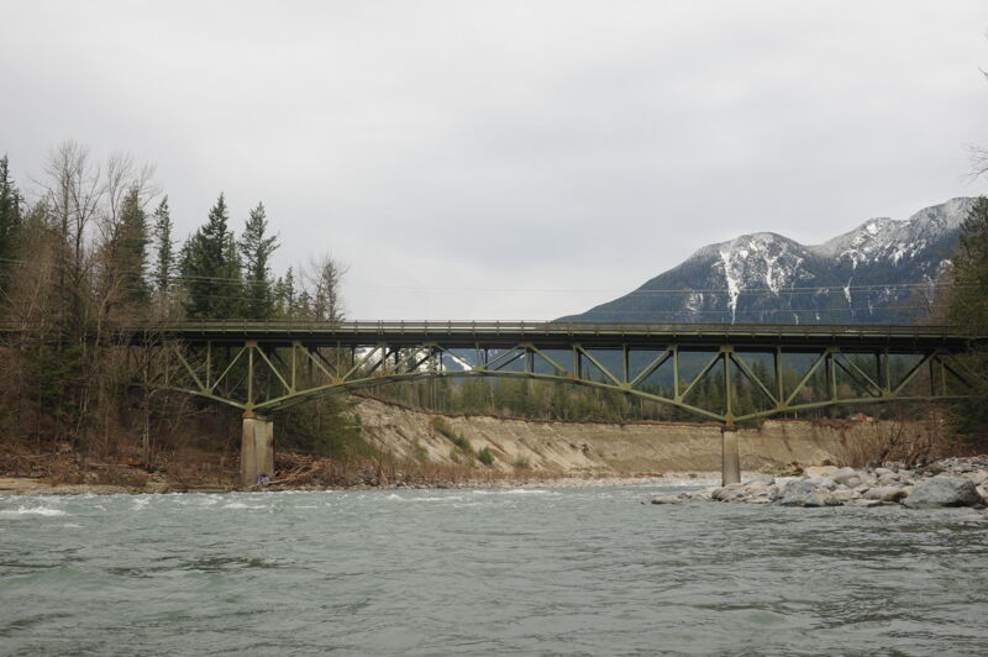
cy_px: 328
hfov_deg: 54.5
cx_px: 494
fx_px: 960
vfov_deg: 37.8
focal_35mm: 35
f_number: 8
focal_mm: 35
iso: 320
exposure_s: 1/320
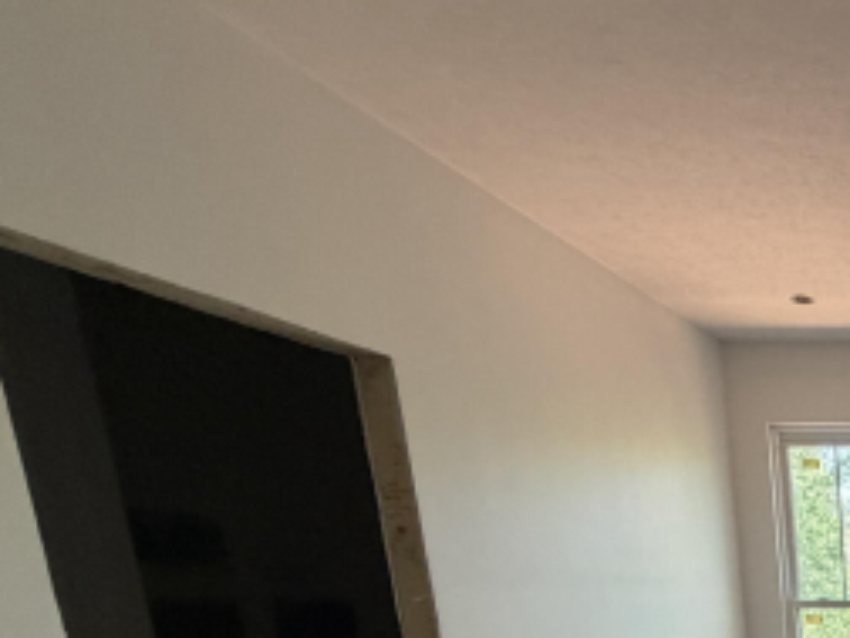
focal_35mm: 37
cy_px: 814
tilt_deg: -13.0
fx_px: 909
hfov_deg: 34.5
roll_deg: -0.2
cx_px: 1118
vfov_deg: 30.9
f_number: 2.2
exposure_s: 1/114
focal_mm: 2.22
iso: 320
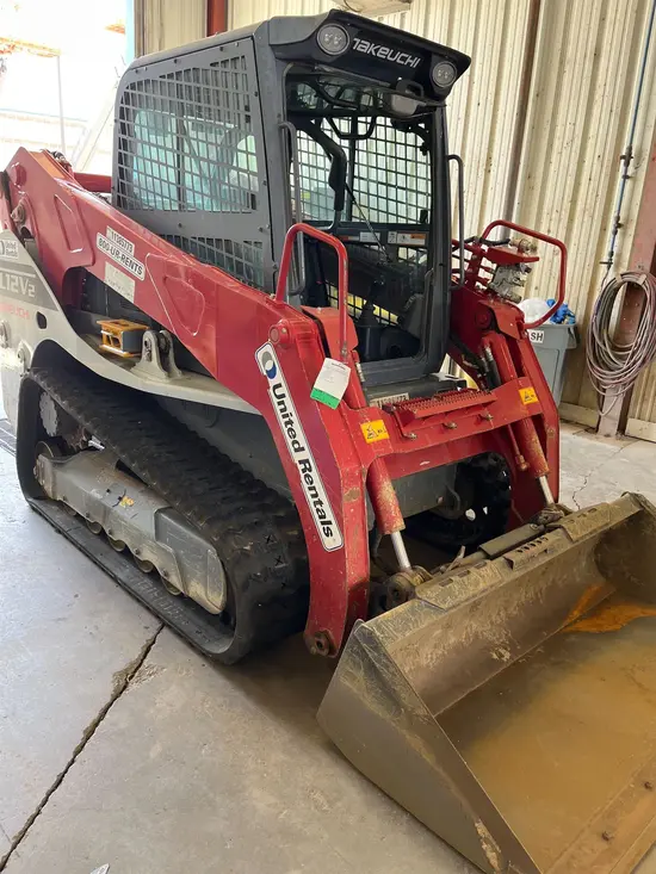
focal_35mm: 26
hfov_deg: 53.1
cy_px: 437
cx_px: 328
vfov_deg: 67.3
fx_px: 657
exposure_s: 1/121
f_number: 1.6
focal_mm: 5.1
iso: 125
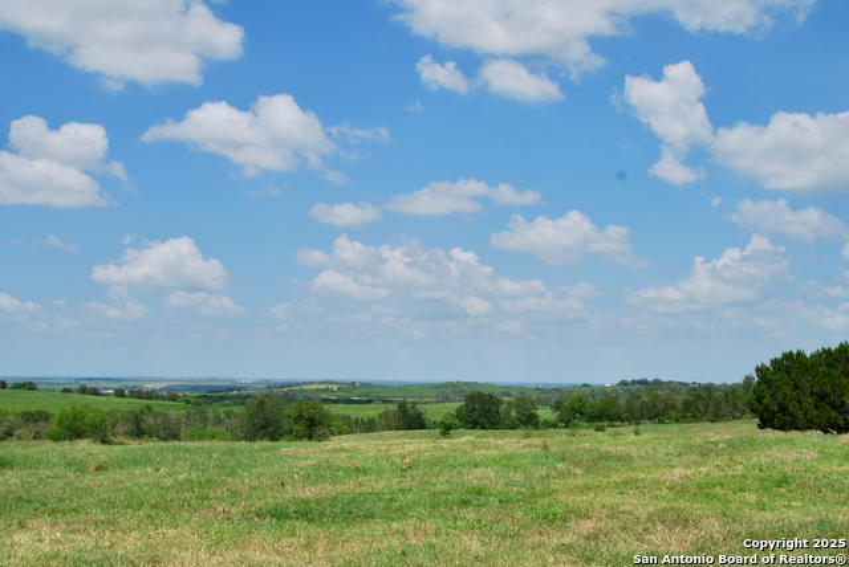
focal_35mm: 38
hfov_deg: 51.2
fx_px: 885
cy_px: 284
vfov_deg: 35.6
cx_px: 424
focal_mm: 25
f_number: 9
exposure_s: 1/320
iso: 100
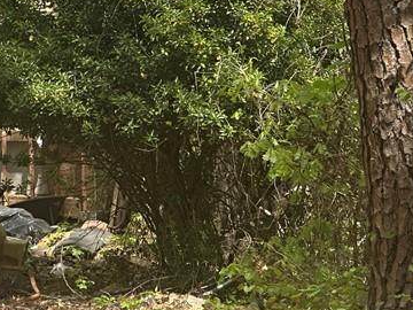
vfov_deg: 6.8
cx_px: -36
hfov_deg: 9.0
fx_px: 2613
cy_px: 24
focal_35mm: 219
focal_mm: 9
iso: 32
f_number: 2.8
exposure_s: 1/215
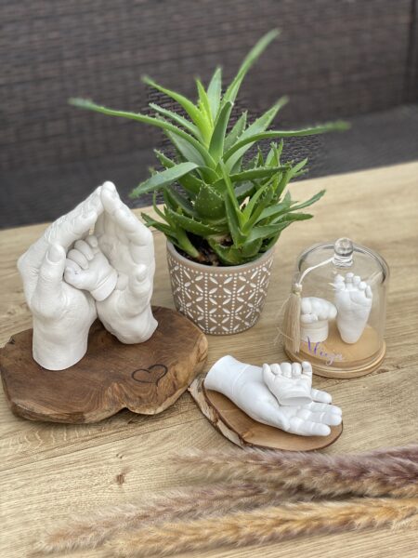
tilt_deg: -30.0
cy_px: 279
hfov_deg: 28.0
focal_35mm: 52
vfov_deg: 36.8
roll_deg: -0.8
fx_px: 837
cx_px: 209
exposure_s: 1/149
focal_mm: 6
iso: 20
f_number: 2
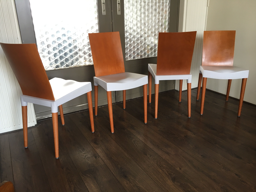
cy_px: 96
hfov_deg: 61.7
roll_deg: +1.8
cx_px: 128
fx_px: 214
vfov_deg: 48.2
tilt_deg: -19.4
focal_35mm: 29
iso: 100
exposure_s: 1/33
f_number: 2.2
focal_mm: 4.15
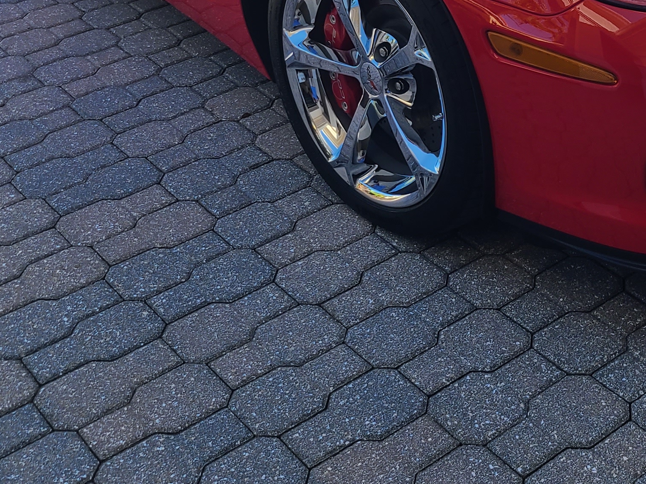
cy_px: -105
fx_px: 1288
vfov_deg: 19.9
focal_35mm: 69
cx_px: 491
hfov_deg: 27.7
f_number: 1.8
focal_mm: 5.4
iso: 40
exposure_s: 1/786
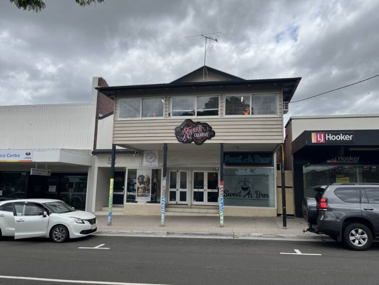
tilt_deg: +9.8
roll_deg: -0.2
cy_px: 142
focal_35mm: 26
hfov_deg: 67.3
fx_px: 285
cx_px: 190
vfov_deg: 53.1
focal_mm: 5.1
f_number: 1.6
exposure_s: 1/4854
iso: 50
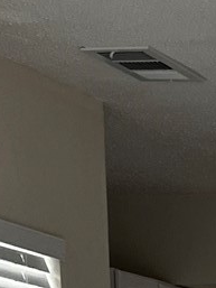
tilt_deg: -4.0
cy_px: 669
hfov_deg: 6.7
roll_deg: +0.8
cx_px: 595
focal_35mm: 207
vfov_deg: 8.8
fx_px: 1721
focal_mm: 5.7
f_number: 1.5
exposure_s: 1/157
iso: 50
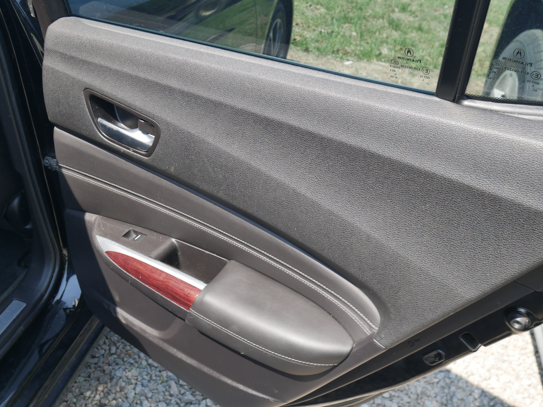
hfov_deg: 52.6
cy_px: 205
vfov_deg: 40.7
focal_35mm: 35
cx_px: 271
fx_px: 549
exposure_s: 1/200
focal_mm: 16
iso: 200
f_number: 5.6
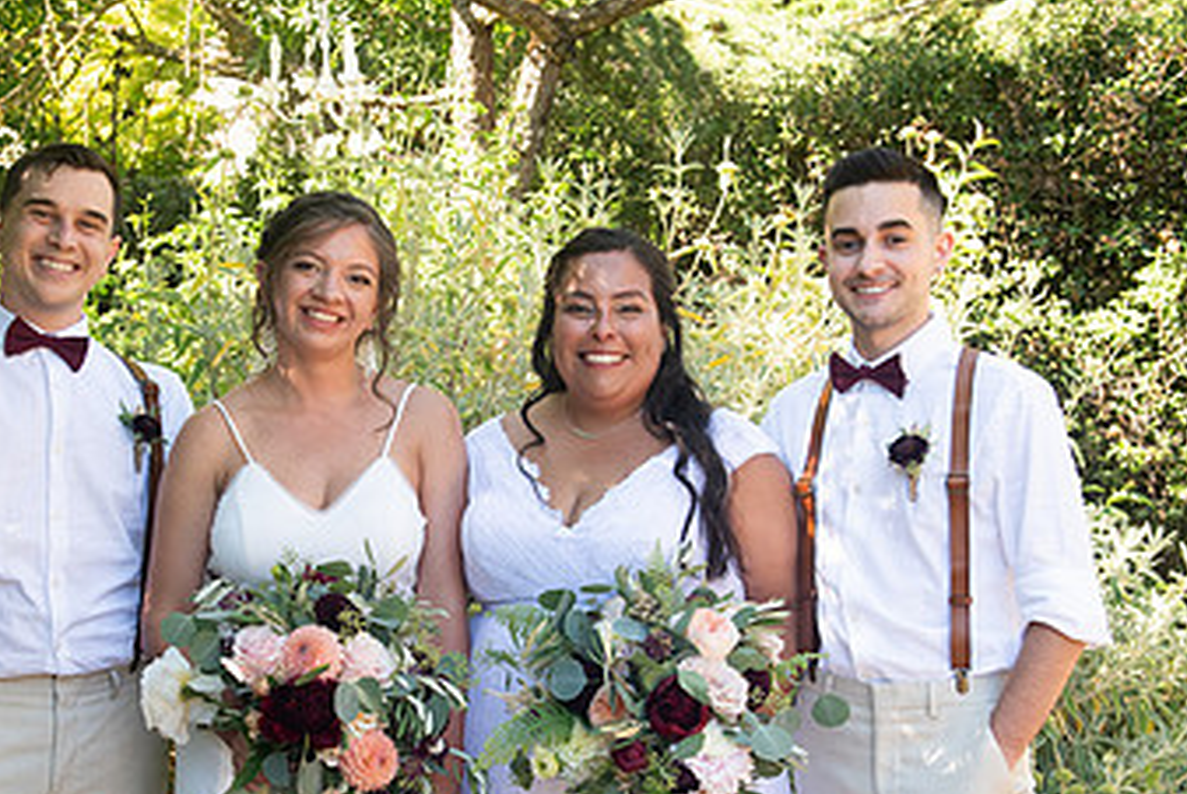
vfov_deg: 22.6
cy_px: 543
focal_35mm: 60
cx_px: 450
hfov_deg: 33.2
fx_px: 1980
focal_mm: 35
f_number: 4.5
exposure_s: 1/320
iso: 640
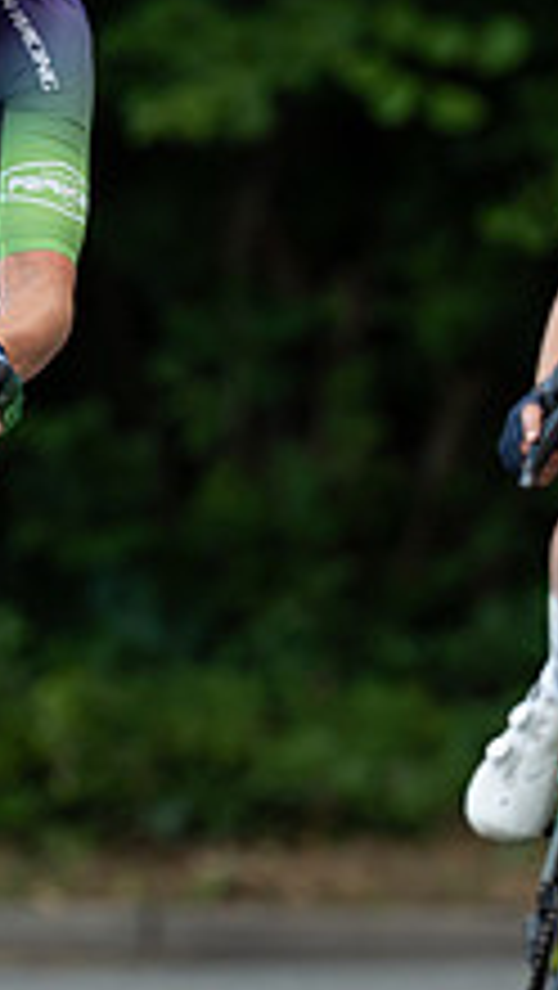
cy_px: 613
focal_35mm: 582
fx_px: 15285
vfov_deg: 3.7
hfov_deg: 2.1
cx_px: -115
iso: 1000
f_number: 3.2
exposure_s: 1/800
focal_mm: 164
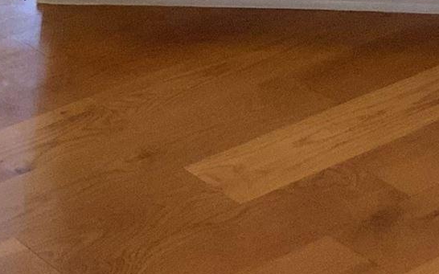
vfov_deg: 7.0
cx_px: 147
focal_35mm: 173
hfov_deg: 12.1
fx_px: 2069
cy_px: -449
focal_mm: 3
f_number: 1.8
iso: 64
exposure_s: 1/120
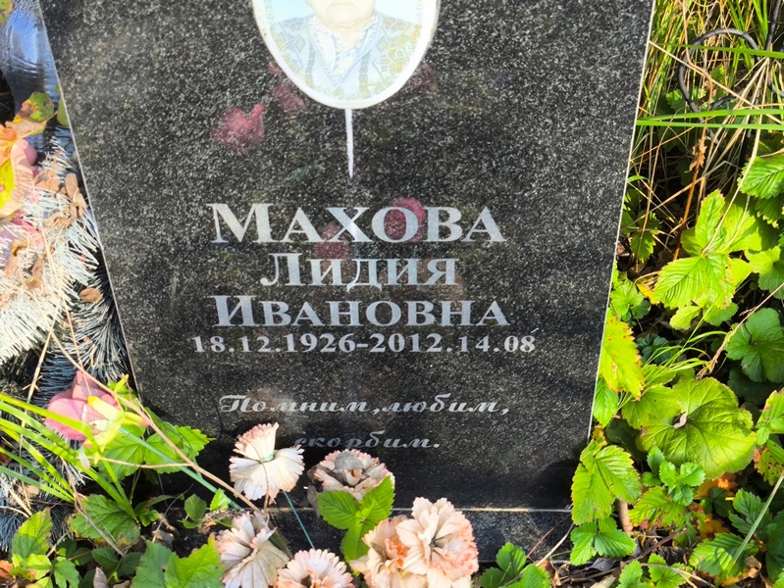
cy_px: 294
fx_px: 1133
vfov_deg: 29.1
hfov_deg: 38.2
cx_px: 392
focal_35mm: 50
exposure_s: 1/176
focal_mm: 4.71
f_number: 1.7
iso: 50
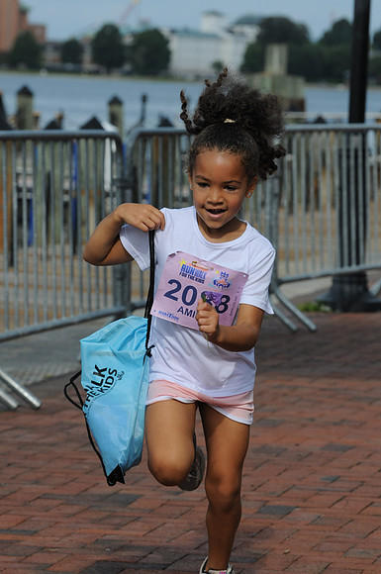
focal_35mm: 188
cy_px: 287
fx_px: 2985
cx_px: 190
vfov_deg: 11.0
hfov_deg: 7.3
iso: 320
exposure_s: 1/1250
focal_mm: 125
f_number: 7.1
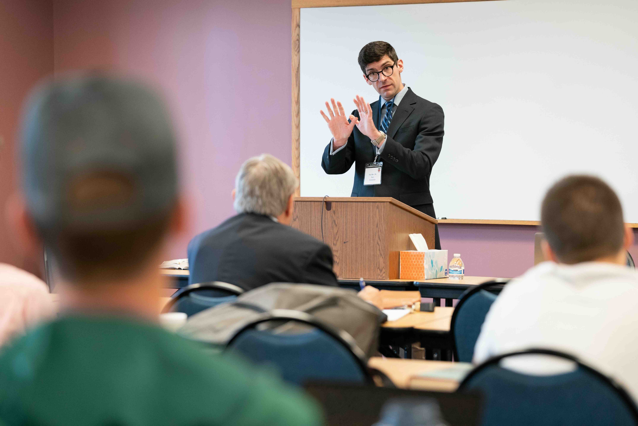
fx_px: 1737
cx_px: 319
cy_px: 213
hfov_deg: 20.8
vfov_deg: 14.0
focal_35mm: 98
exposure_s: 1/250
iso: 2500
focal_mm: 98
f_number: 2.8
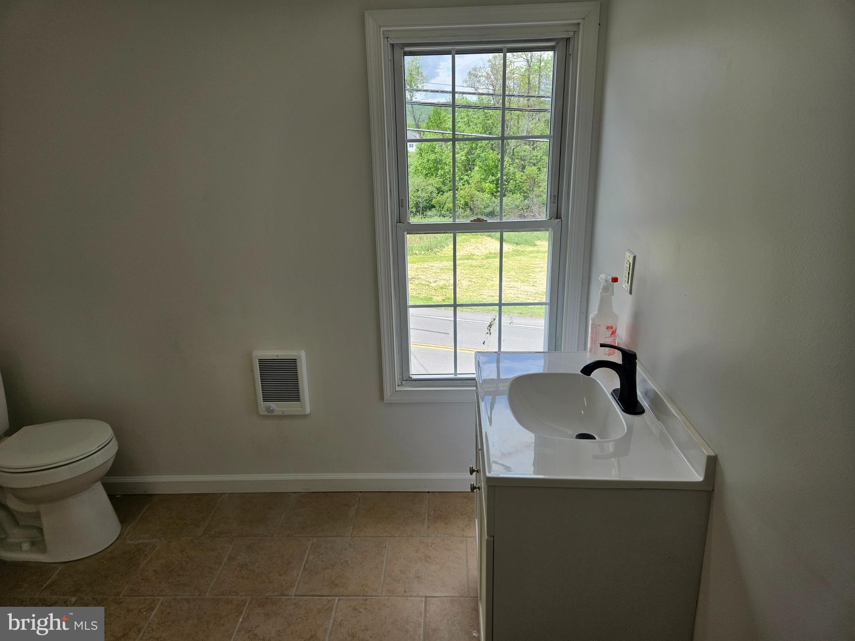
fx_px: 568
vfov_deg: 58.9
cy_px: 320
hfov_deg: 73.9
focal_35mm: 23
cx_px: 428
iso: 25
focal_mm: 5.4
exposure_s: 1/310
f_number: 1.8
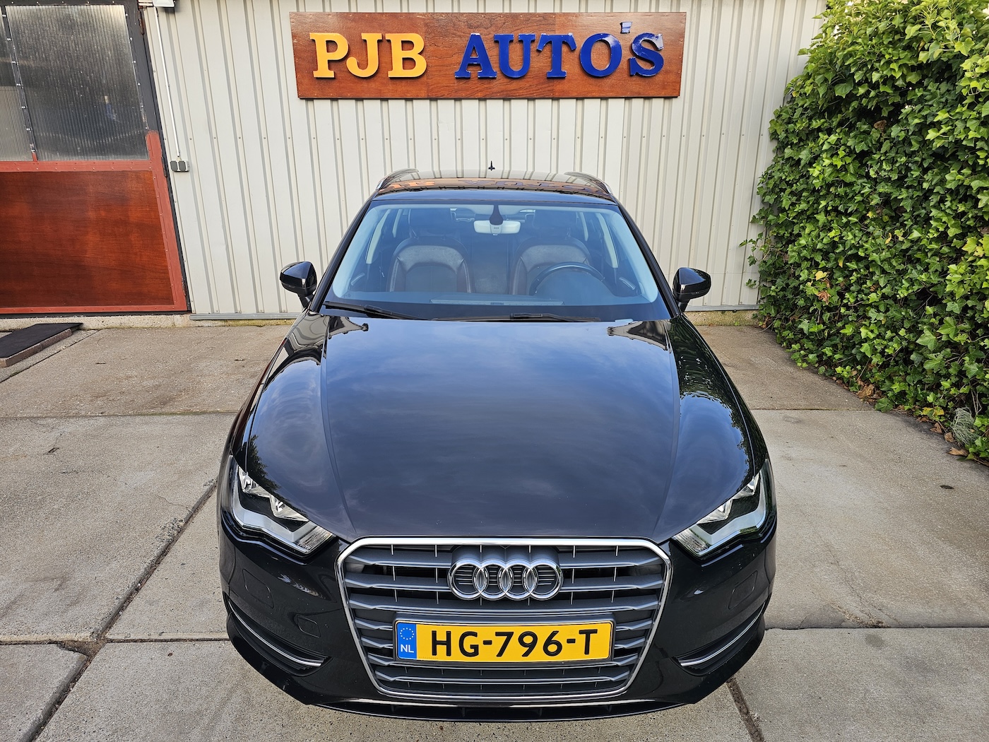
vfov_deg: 58.9
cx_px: 494
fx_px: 657
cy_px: 371
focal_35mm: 23
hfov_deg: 73.9
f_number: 1.7
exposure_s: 1/100
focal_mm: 6.3
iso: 16
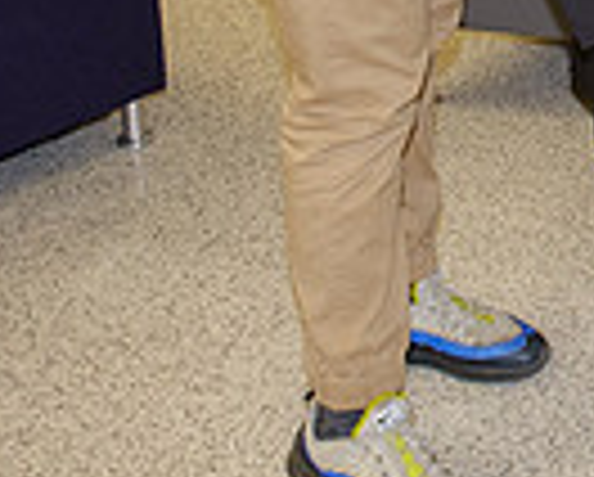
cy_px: -362
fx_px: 1743
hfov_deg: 17.1
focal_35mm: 99
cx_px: 950
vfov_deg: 14.0
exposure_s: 1/60
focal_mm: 16
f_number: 5.6
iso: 1600
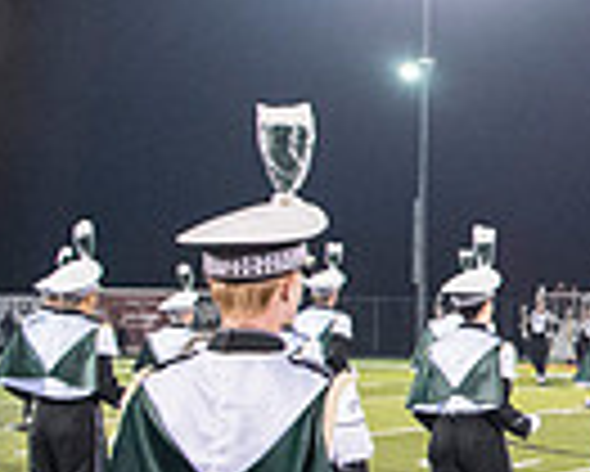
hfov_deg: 15.4
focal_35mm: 100
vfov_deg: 15.4
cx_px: 1171
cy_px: 285
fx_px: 1747
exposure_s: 1/200
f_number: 5.6
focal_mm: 24
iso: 5000
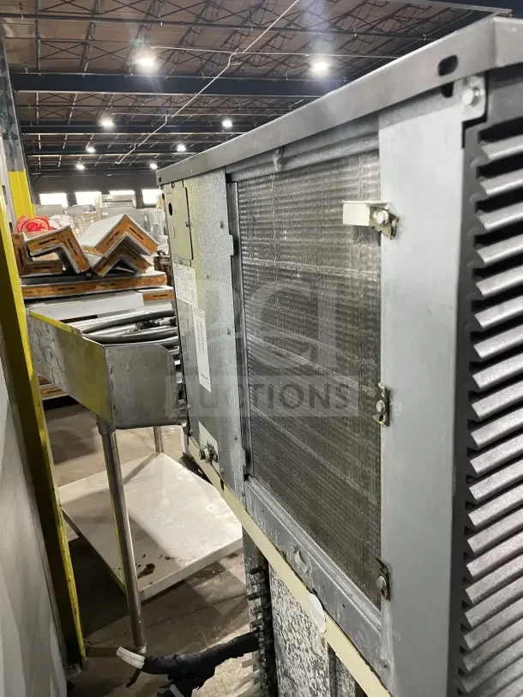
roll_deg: +4.6
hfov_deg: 53.1
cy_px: 348
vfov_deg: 67.3
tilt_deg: -14.1
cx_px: 262
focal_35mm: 26
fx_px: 524
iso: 400
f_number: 1.6
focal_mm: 4.2
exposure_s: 1/60
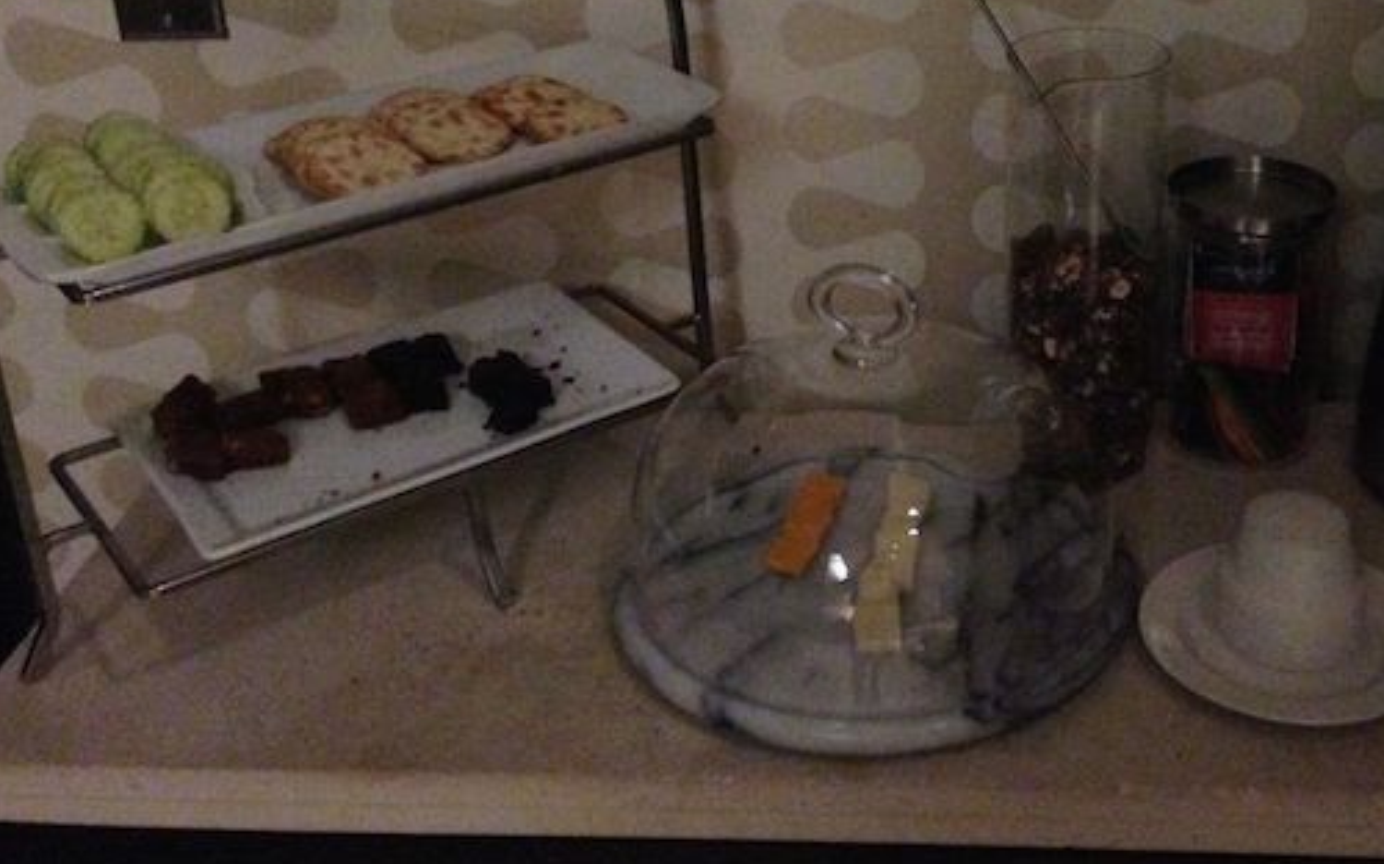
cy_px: 204
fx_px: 1847
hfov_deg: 40.7
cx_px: 897
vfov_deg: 25.9
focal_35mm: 49
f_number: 2.4
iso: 800
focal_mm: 4.12
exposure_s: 1/15
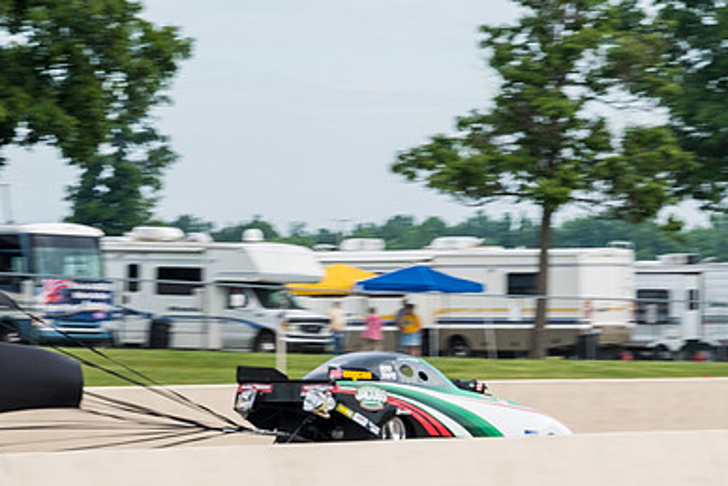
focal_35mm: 248
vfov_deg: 5.5
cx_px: 402
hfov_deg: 8.3
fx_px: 5017
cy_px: 324
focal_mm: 110.6
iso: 400
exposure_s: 1/250
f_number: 9
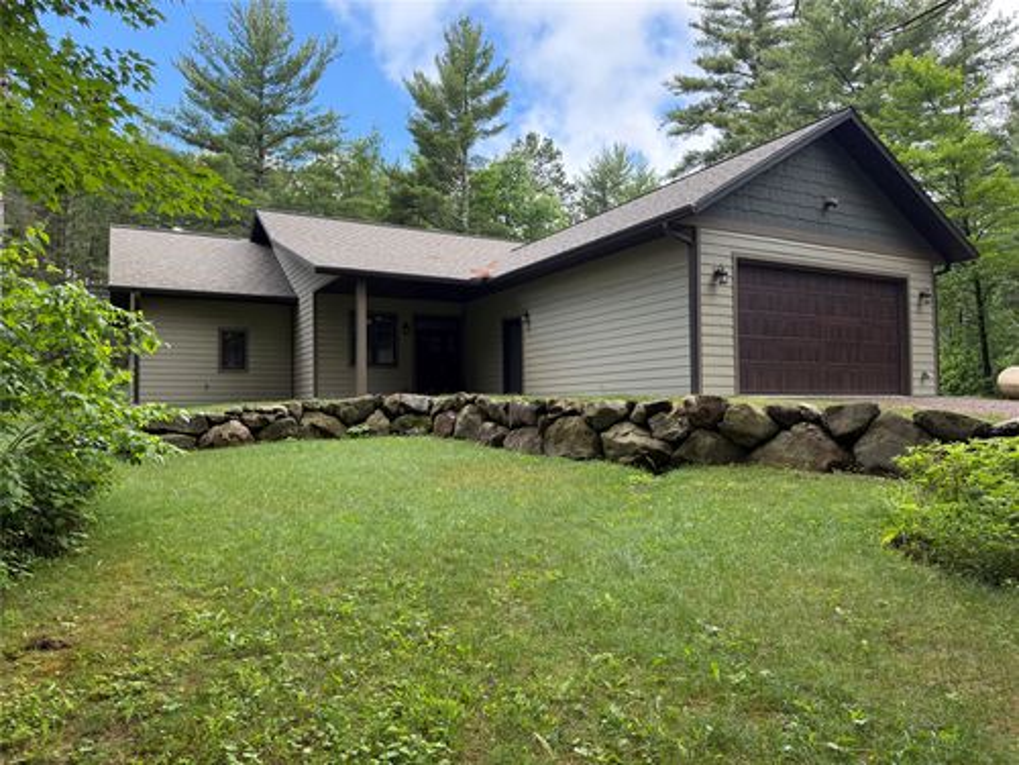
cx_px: 510
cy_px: 382
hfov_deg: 71.6
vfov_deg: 56.8
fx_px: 706
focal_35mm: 24
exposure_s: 1/410
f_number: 1.78
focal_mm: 6.76
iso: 100
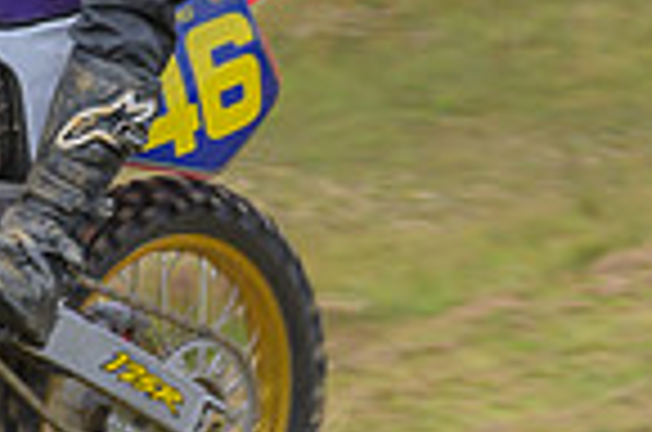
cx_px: -835
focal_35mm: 278
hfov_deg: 7.1
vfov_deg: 4.9
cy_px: -7
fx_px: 5024
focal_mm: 32
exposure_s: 1/320
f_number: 4
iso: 50
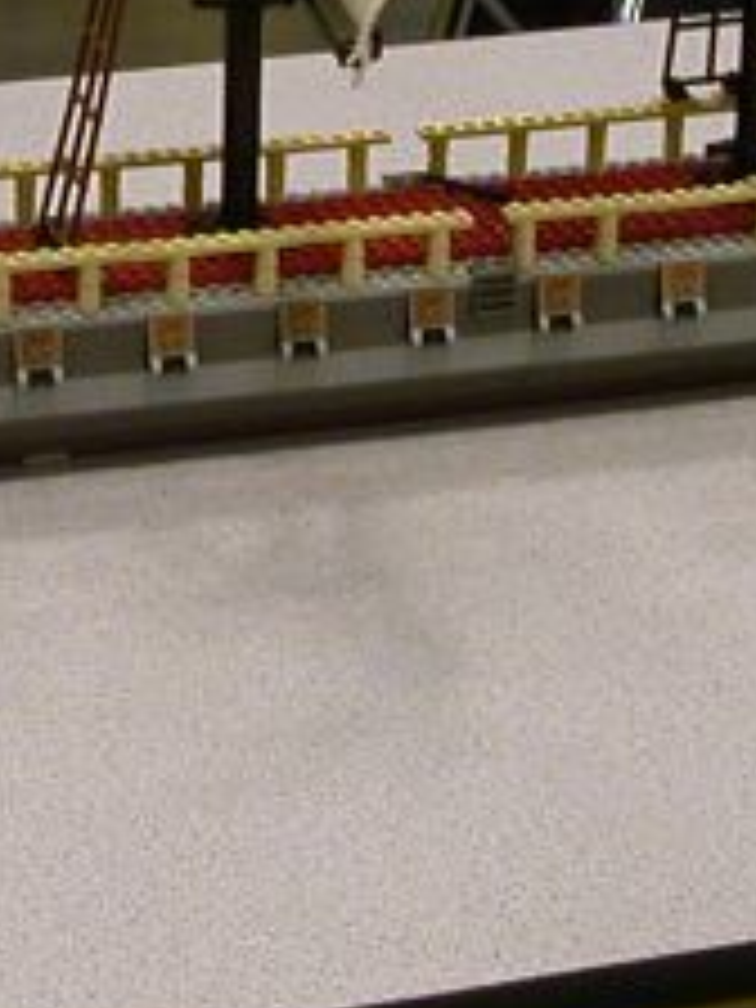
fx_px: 3844
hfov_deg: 11.1
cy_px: 256
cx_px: -14
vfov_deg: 14.9
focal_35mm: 132
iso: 100
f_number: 2.7
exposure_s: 1/21.4
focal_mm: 5.6
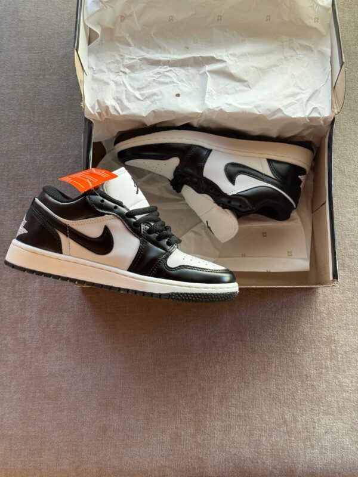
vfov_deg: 39.7
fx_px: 662
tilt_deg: -83.2
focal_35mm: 48
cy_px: 238
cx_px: 179
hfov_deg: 30.3
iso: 100
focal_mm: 6.76
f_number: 1.78
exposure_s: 1/111
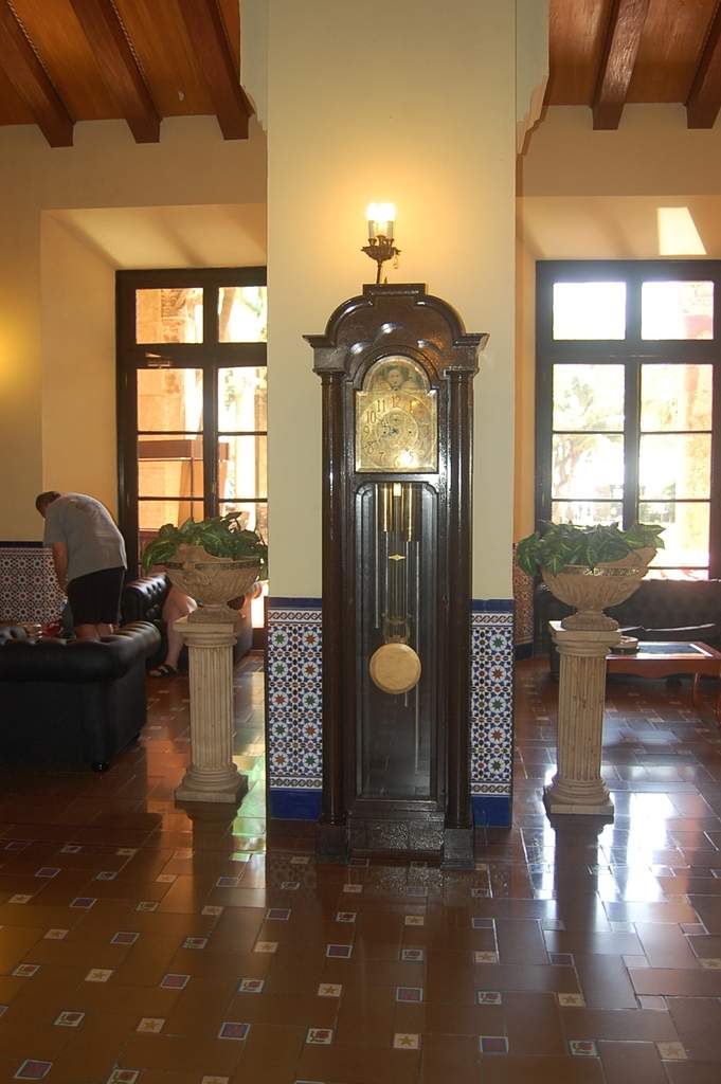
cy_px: 542
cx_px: 360
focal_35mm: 30
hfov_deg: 43.5
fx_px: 903
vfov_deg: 62.0
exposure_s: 1/60
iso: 400
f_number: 3.8
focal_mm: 20
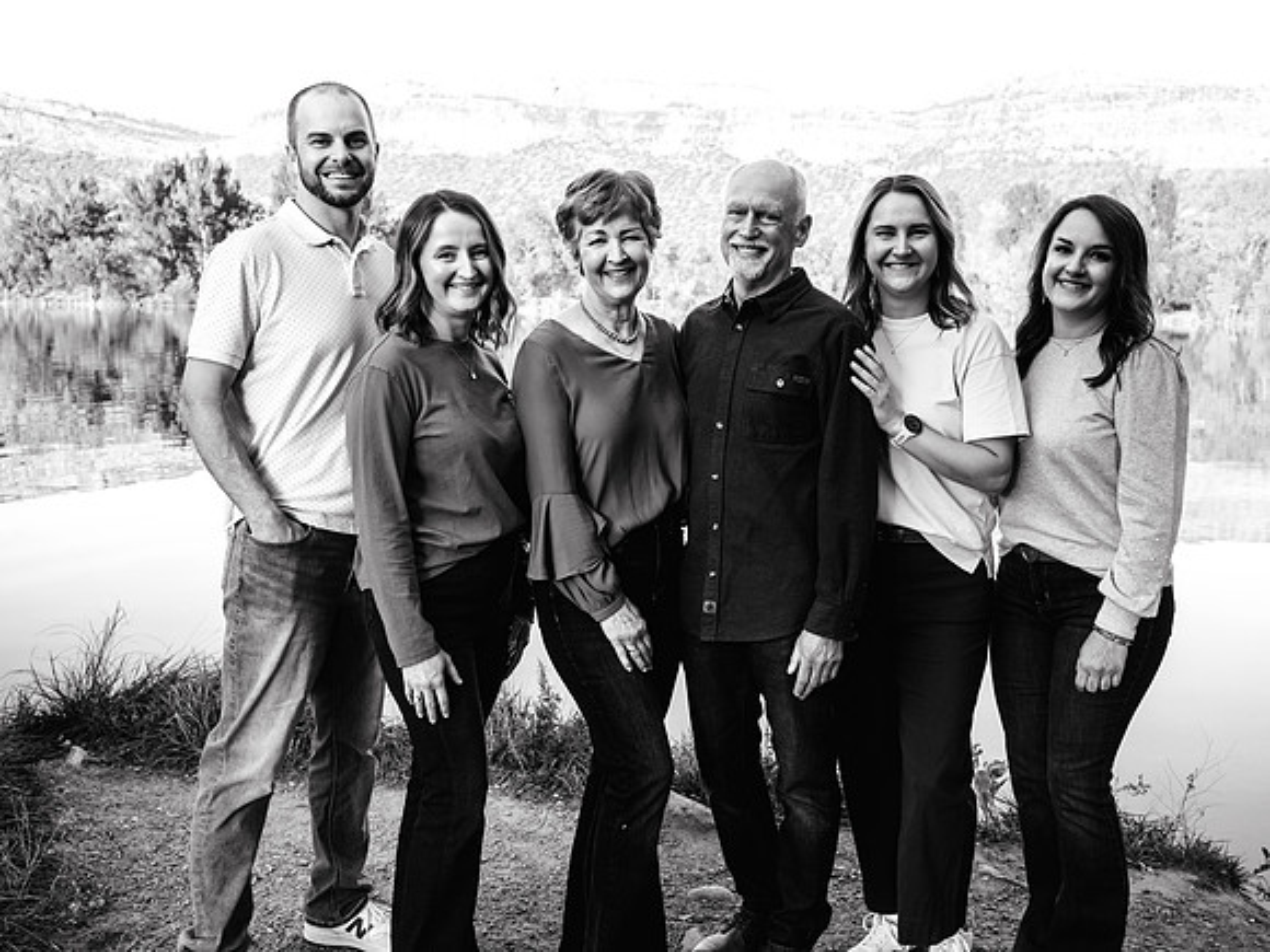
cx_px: 635
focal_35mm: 38
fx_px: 1390
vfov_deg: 37.8
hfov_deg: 49.1
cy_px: 476
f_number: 5.6
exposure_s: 1/160
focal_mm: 35
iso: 500
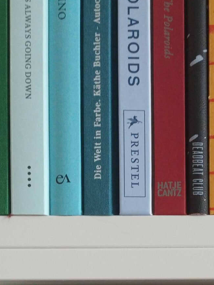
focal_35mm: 73
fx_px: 603
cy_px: 303
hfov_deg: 19.4
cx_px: 225
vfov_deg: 25.1
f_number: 1.7
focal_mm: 4.71
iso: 1019
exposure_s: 1/33.3
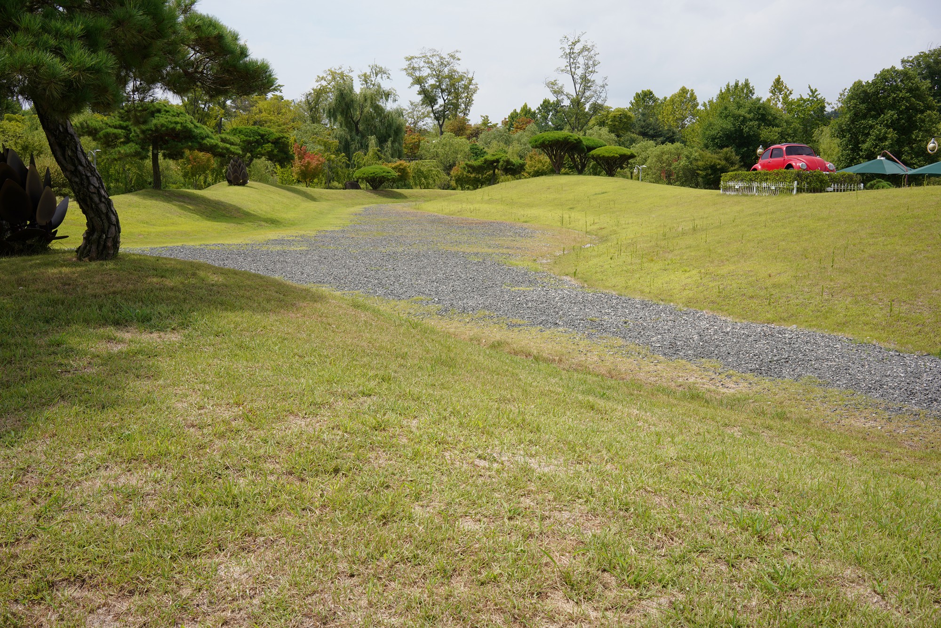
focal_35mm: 35
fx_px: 915
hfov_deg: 54.4
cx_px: 470
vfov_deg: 37.9
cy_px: 314
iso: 100
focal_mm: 35
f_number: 13
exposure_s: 1/100
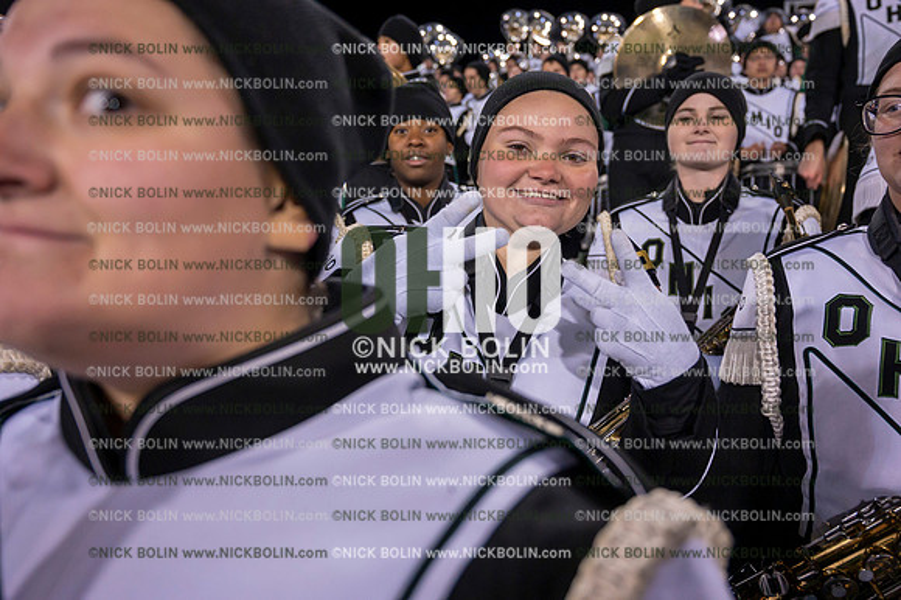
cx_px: 450
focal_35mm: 30
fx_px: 738
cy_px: 300
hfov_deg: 62.8
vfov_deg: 44.2
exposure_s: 1/640
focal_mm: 29.5
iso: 3200
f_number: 4
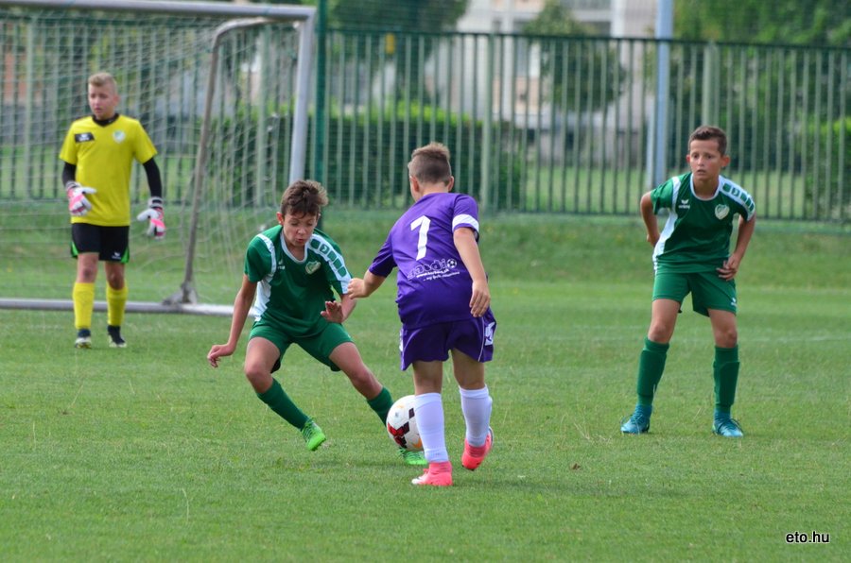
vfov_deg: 3.0
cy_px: 282
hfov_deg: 4.6
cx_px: 426
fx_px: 10615
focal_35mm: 450
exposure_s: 1/3200
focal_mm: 300
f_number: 7.1
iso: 2500
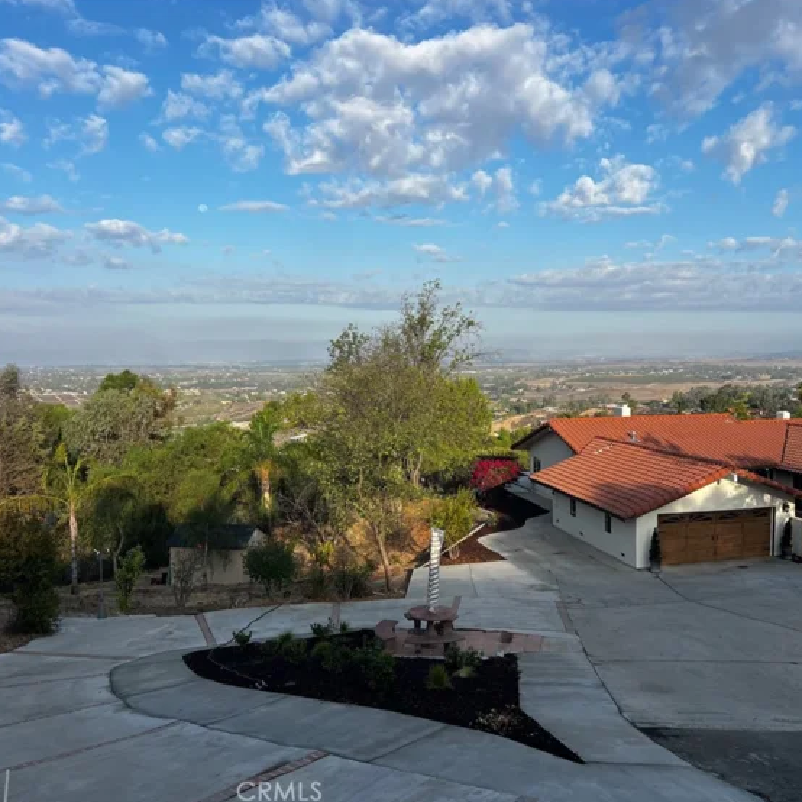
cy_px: 401
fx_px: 813
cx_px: 489
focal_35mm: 31
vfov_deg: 52.5
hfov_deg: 52.1
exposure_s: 1/3165
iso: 50
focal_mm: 5.7
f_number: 1.5
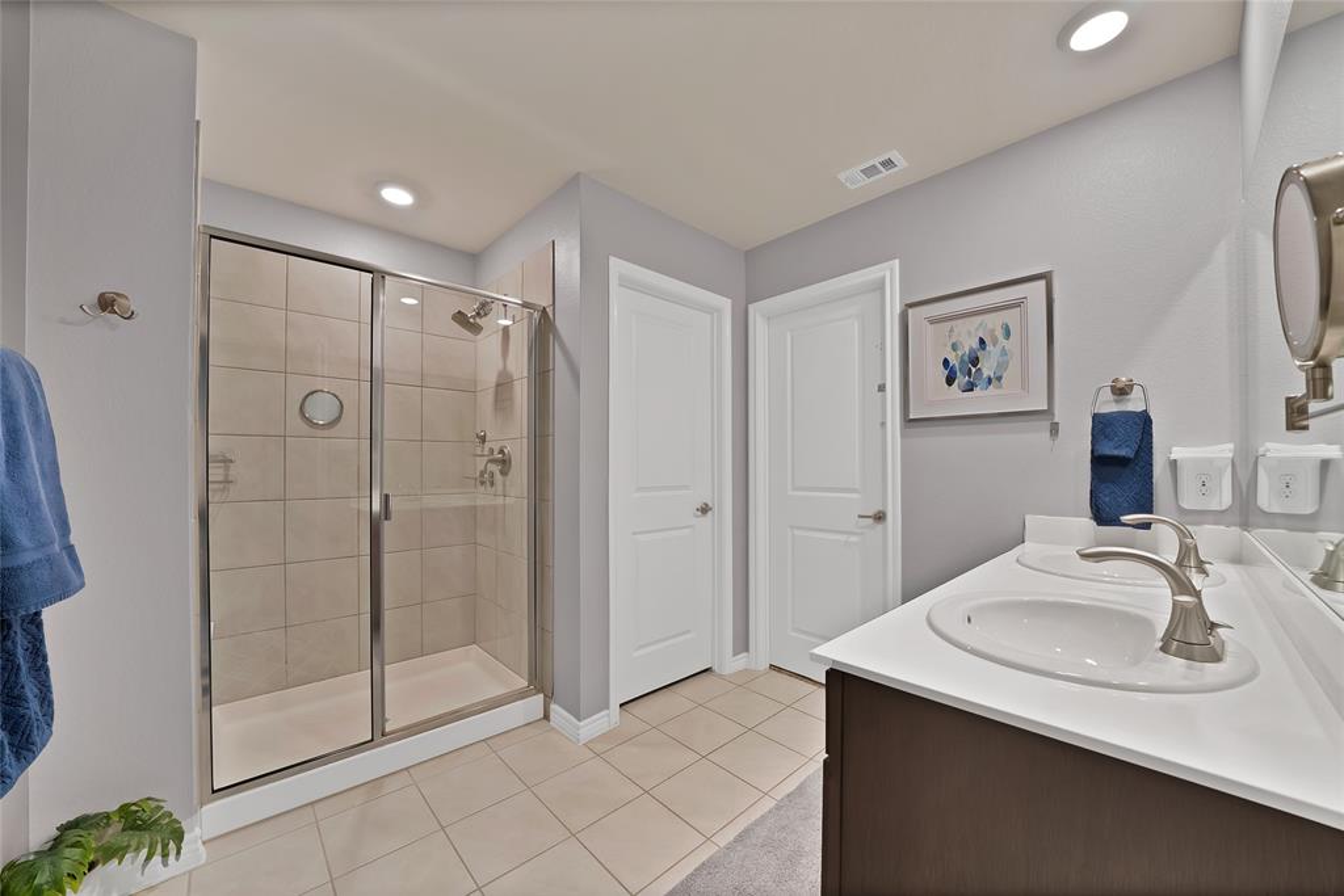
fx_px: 448
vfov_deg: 90.0
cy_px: 448
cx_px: 672
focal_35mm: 12
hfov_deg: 112.6
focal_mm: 12
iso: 640
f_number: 9
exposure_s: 1
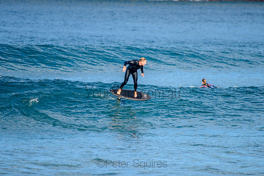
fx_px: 4498
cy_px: 86
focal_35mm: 613
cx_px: 136
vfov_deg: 2.2
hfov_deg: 3.4
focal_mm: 500
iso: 320
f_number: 5.6
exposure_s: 1/2000
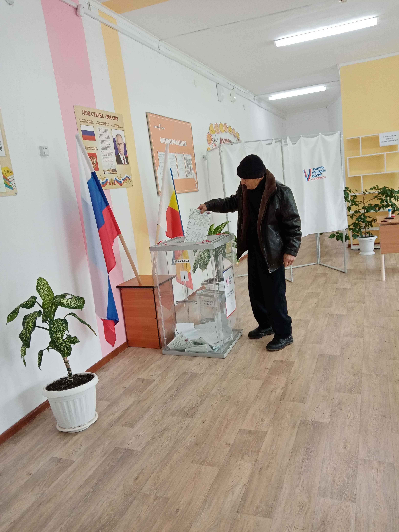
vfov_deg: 67.3
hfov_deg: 53.1
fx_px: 400
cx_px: 200
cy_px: 266
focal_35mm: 26
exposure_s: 1/33.3
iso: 141
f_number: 1.8
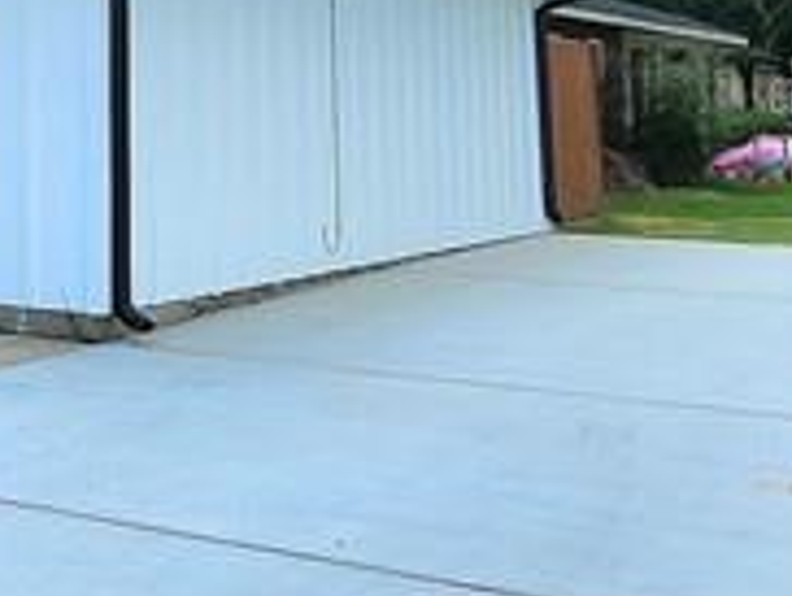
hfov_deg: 23.3
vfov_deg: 18.6
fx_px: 1672
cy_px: -200
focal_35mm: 73
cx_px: -261
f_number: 2.2
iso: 50
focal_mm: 2.2
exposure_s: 1/2500
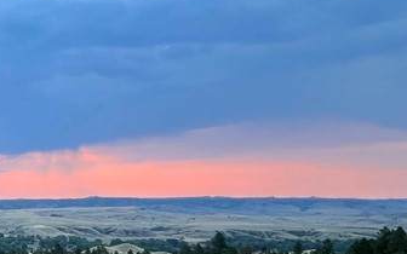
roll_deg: +0.1
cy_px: 272
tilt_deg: -6.4
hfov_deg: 30.2
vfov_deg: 28.1
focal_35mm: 42
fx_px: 466
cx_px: -184
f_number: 1.8
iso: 50
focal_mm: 1.57
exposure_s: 1/99
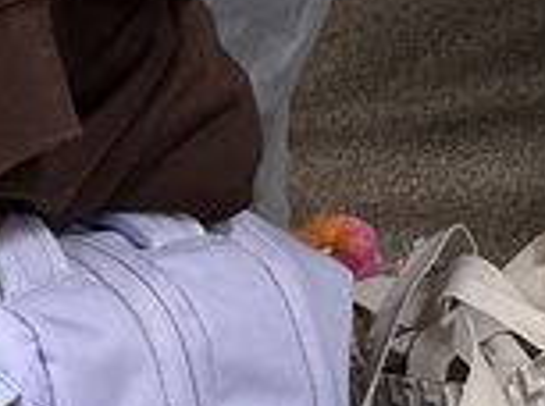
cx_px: 937
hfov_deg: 11.5
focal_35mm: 161
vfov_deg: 7.9
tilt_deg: -10.8
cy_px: -798
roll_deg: +3.6
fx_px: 2529
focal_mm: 6.76
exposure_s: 1/120
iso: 160
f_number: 1.78
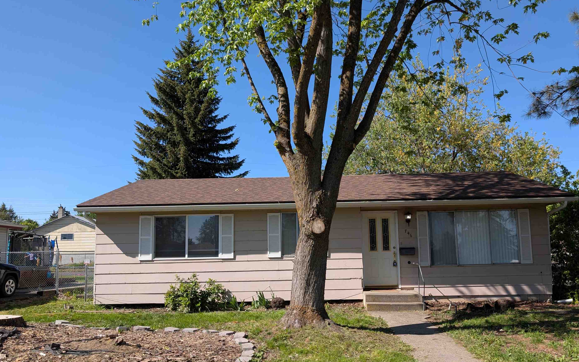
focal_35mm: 28
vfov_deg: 44.4
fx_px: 442
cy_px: 207
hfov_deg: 66.4
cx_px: 310
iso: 22
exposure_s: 1/863
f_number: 1.68
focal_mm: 6.9
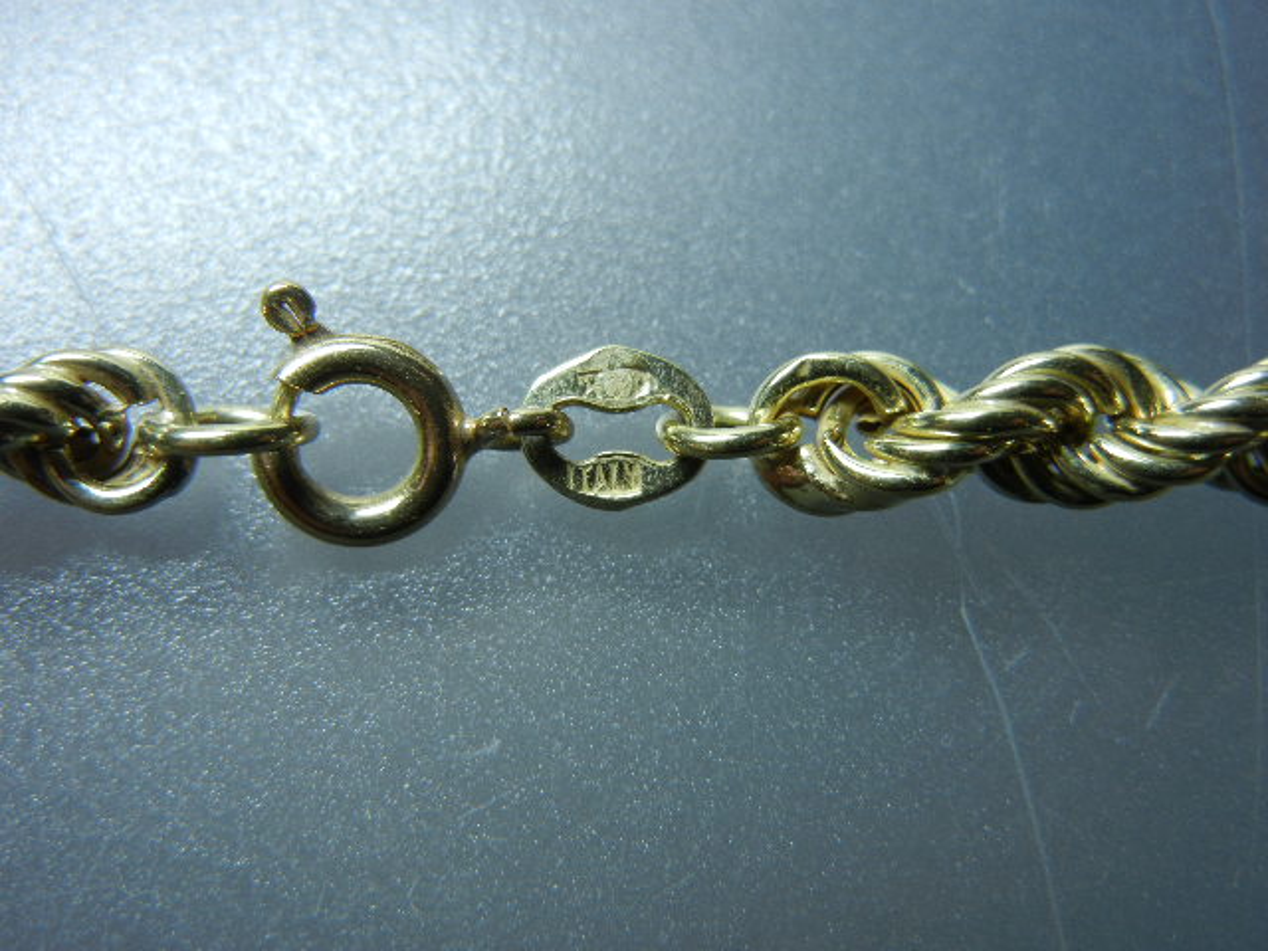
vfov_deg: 32.2
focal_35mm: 45
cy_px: 476
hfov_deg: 42.1
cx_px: 634
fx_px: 1648
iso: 160
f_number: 3.8
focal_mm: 8.1
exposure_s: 1/59.3
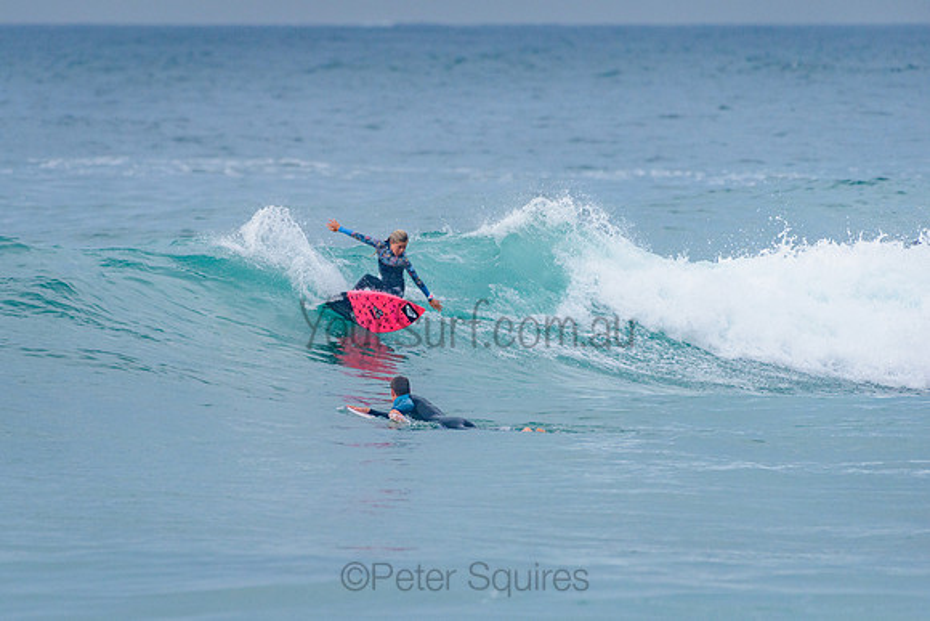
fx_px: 15829
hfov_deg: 3.4
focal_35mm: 613
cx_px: 360
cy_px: 290
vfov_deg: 2.2
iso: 450
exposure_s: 1/2000
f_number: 5.6
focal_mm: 500
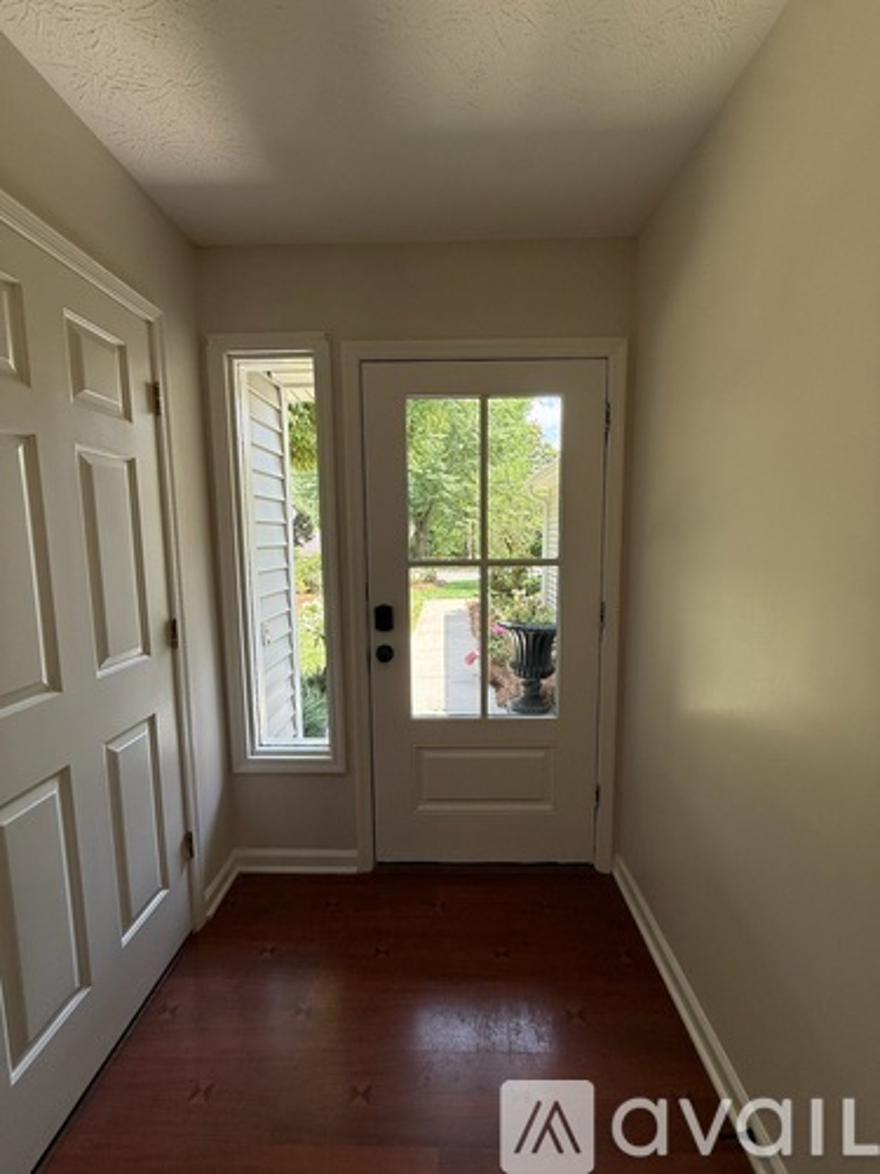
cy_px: 587
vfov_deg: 102.1
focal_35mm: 14
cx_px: 440
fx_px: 475
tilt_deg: -5.7
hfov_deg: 85.7
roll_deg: +0.0
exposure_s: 1/171
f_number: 2.2
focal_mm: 2.22
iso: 64
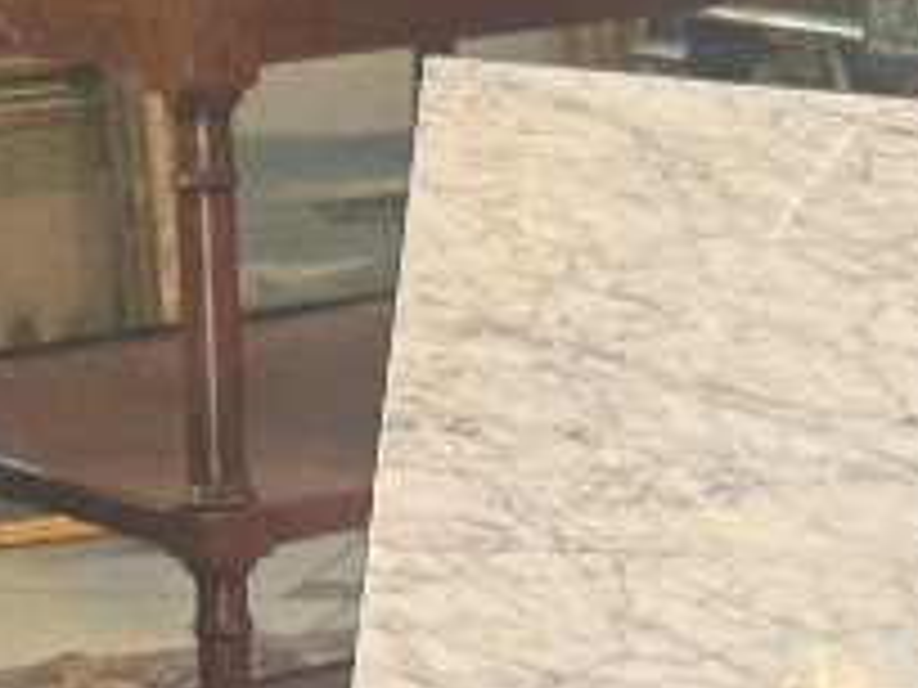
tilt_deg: -49.5
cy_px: 1502
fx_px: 3739
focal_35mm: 141
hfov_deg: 13.9
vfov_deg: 9.6
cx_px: 86
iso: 160
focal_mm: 6.76
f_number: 1.78
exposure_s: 1/50
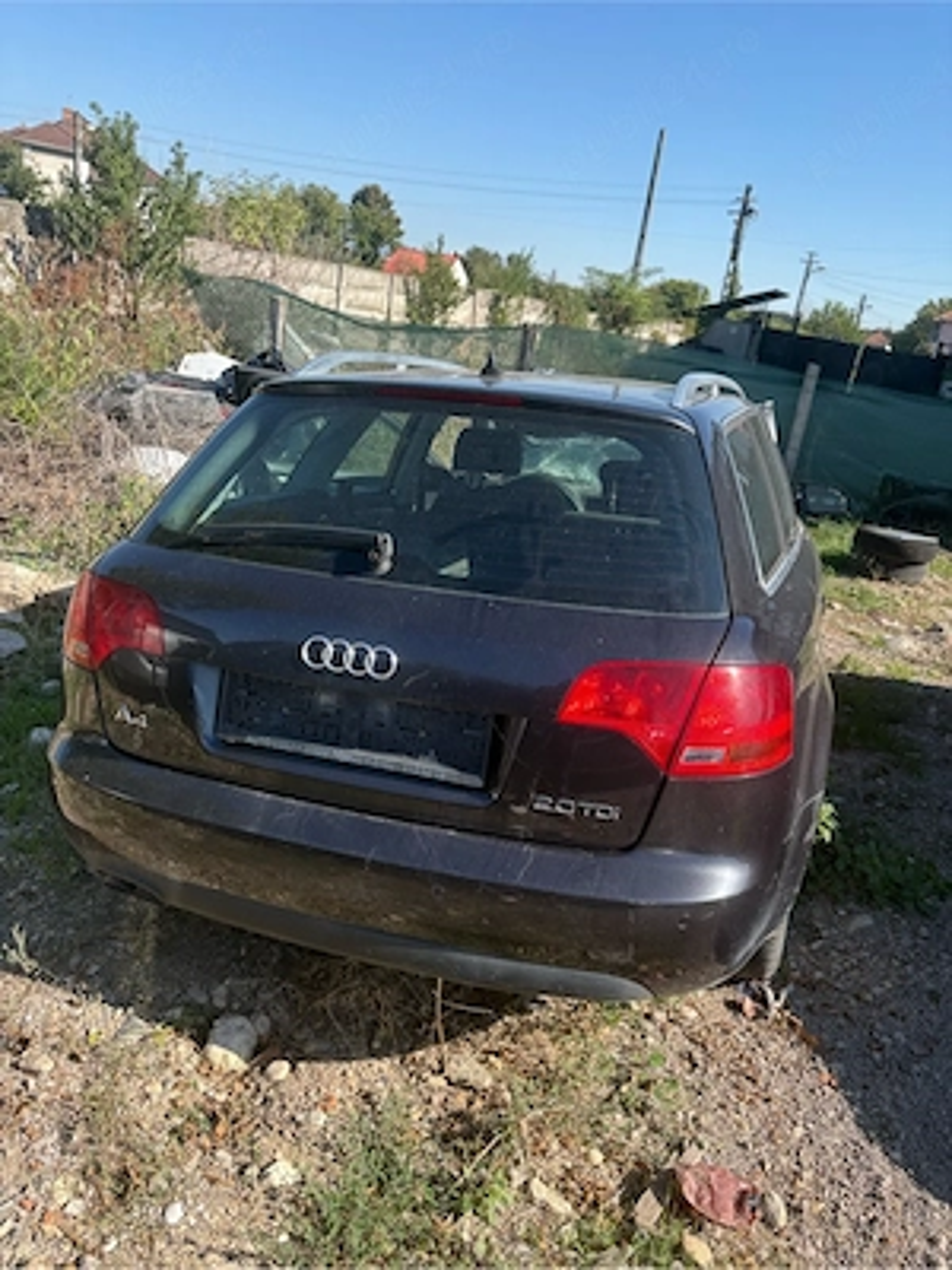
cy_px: 635
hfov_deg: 53.1
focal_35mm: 26
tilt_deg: -18.5
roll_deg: -9.4
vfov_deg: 67.3
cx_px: 476
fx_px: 953
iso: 50
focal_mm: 5.96
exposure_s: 1/1484
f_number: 1.6
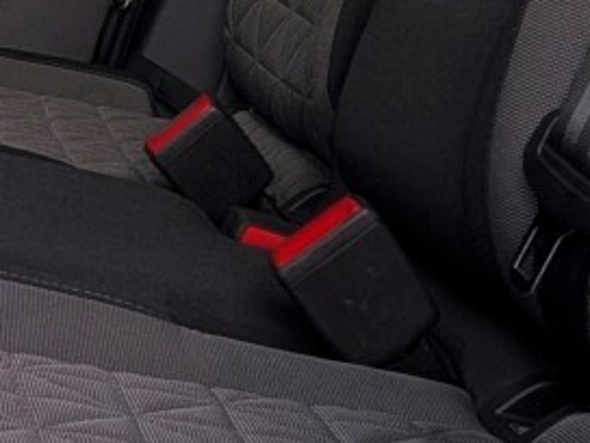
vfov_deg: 9.8
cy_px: -430
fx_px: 2403
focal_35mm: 141
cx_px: -184
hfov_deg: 13.5
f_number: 1.7
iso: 30
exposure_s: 1/211
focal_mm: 4.53
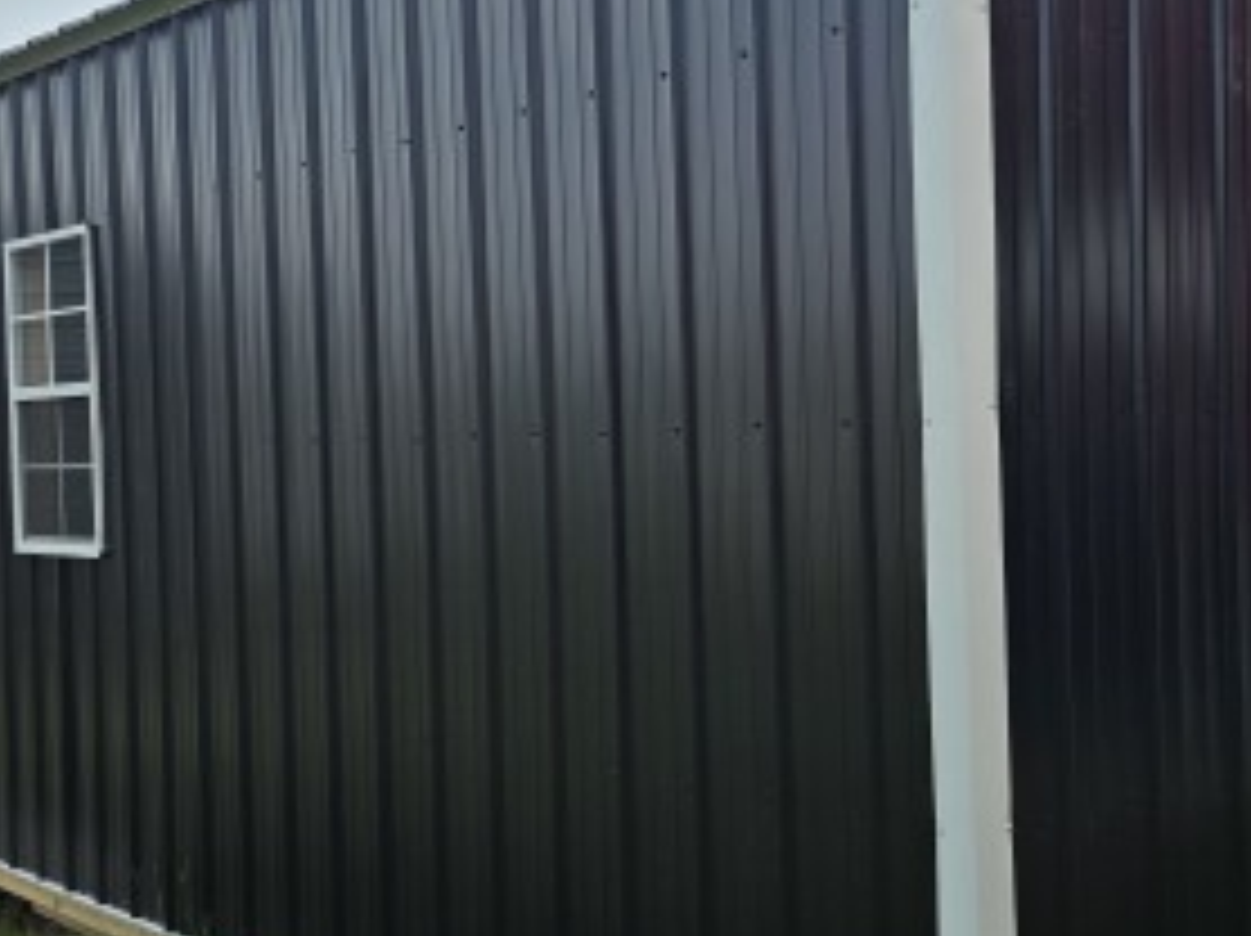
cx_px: 837
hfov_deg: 35.8
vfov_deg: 27.5
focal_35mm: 53
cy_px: 486
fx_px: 1914
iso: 80
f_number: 1.7
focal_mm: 6.3
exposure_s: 1/5447
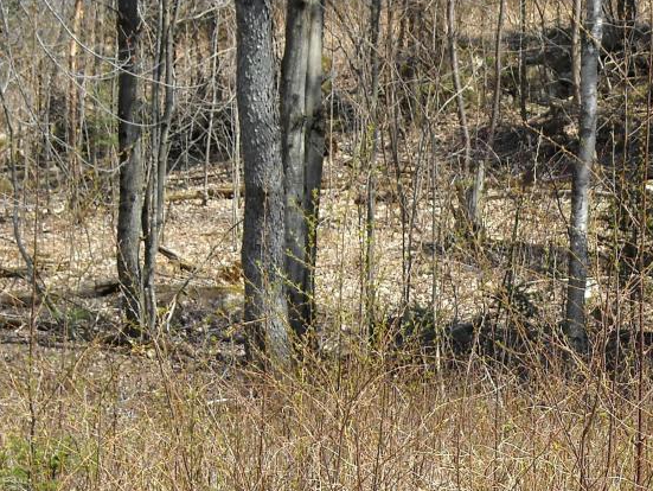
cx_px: 606
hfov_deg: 10.1
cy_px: 436
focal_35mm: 195
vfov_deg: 7.6
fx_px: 3681
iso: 80
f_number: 4.7
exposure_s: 1/250
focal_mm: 17.1
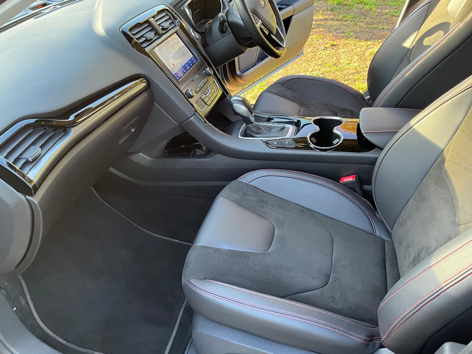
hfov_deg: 61.7
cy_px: 177
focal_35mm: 29
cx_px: 236
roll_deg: +0.5
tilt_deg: -35.0
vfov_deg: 48.2
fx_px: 395
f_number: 1.8
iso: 80
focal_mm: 3
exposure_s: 1/60
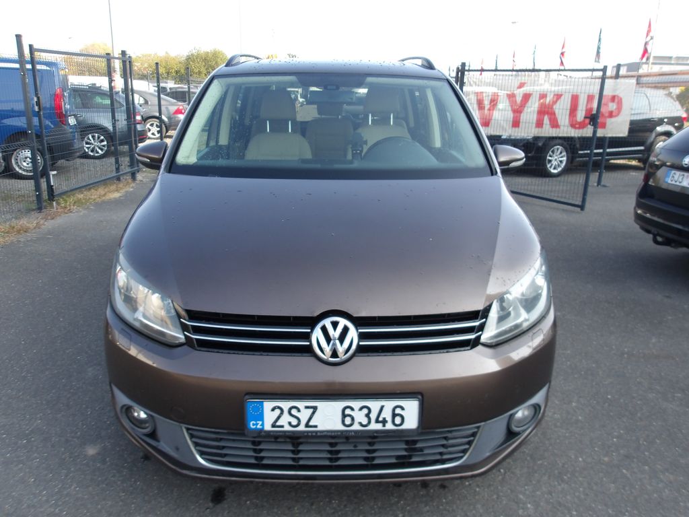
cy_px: 258
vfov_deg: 51.4
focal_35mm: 27
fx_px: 537
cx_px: 344
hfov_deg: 65.3
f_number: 3
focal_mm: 4.9
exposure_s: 1/285
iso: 100
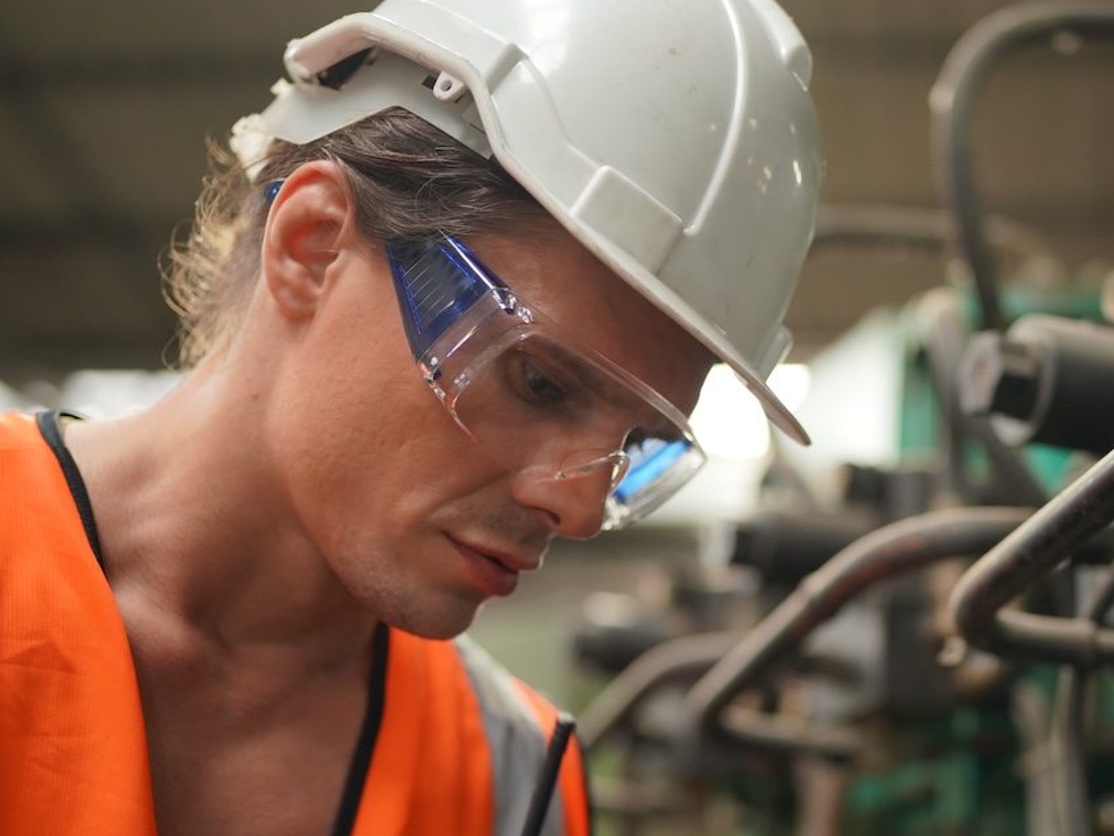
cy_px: 596
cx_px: 840
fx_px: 1931
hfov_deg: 31.6
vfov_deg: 24.2
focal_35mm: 60
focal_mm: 35
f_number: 1.4
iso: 1000
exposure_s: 1/160
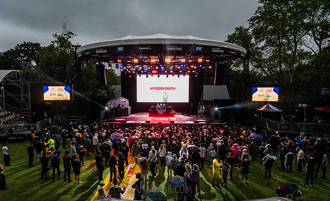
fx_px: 221
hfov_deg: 73.4
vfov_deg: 48.9
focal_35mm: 25
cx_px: 165
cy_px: 110
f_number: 3.5
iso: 5000
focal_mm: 24
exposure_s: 1/1600
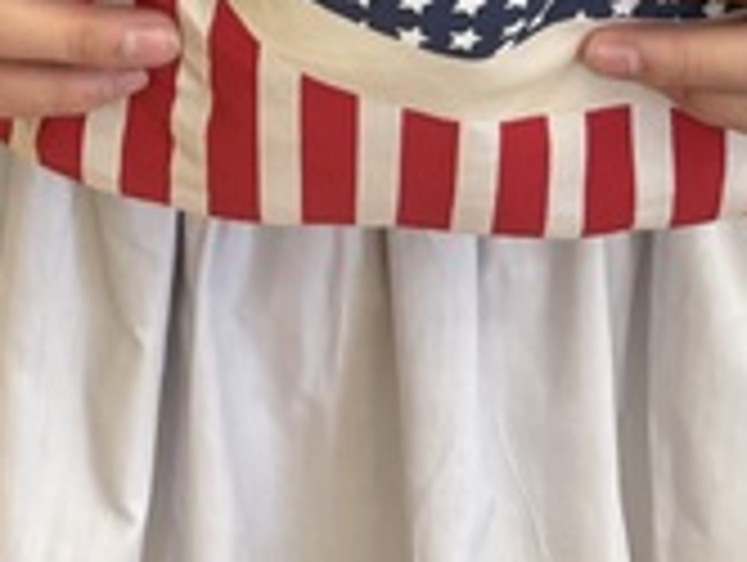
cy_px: -1016
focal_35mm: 125
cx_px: 194
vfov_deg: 9.7
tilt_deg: -17.4
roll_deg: +1.5
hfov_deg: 15.7
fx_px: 2701
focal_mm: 5.96
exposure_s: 1/60
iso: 200
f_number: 1.6
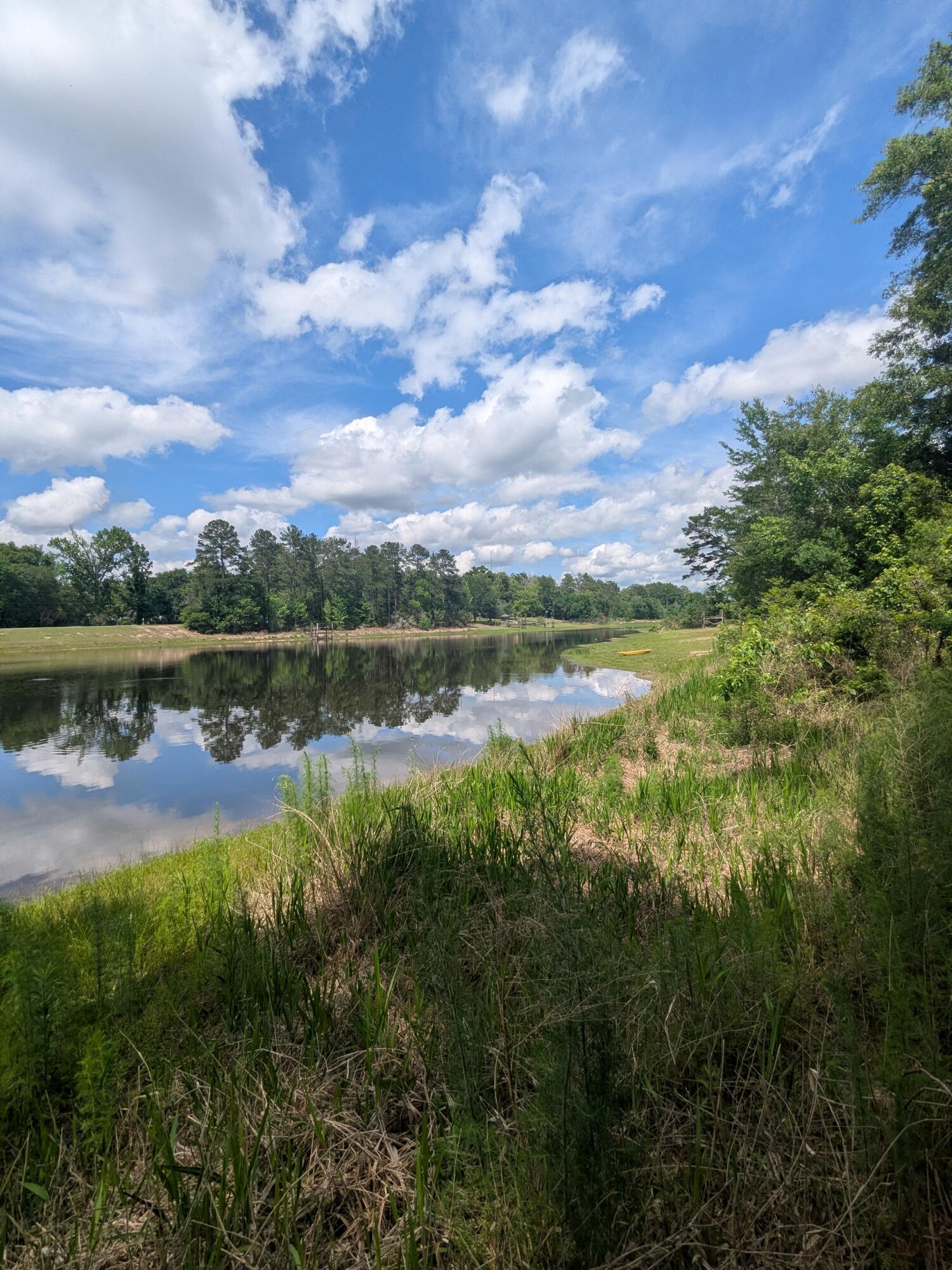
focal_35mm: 16
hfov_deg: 78.1
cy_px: 635
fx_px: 587
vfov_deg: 94.5
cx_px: 476
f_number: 2.2
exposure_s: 1/1976
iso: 49
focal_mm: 2.35
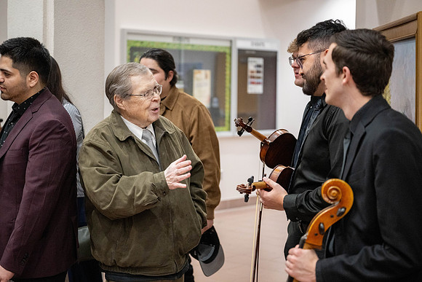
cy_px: 141
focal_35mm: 70
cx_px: 211
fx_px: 821
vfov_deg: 19.5
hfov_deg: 28.8
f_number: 2.8
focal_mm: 70
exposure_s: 1/250
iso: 3200
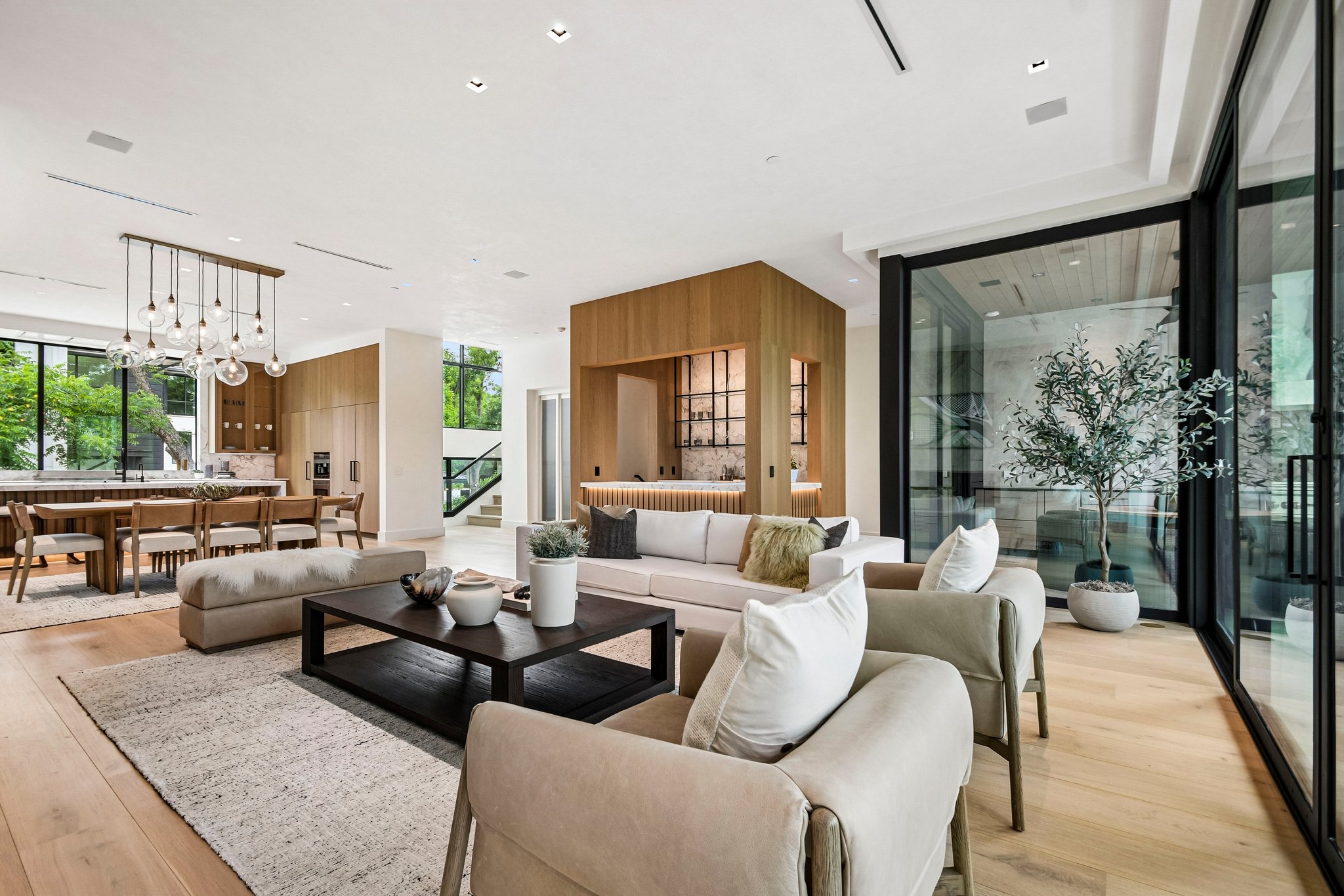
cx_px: 672
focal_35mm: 15
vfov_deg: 77.3
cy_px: 448
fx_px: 560
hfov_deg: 100.4
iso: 400
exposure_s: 1/13
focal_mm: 10
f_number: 8
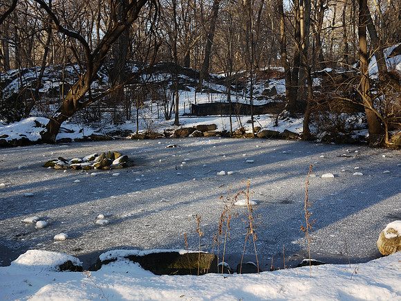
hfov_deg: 46.8
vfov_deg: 36.0
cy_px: 150
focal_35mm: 40
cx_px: 200
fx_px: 463
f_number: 6.3
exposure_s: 1/125
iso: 100
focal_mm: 20
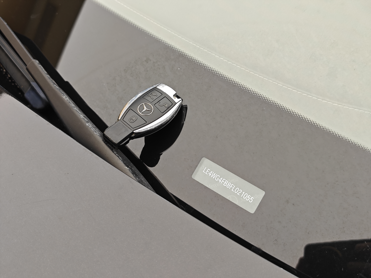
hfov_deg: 41.2
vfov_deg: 31.5
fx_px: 493
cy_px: 139
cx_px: 186
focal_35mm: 46
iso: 400
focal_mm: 8.7
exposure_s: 1/93.3
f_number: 1.9
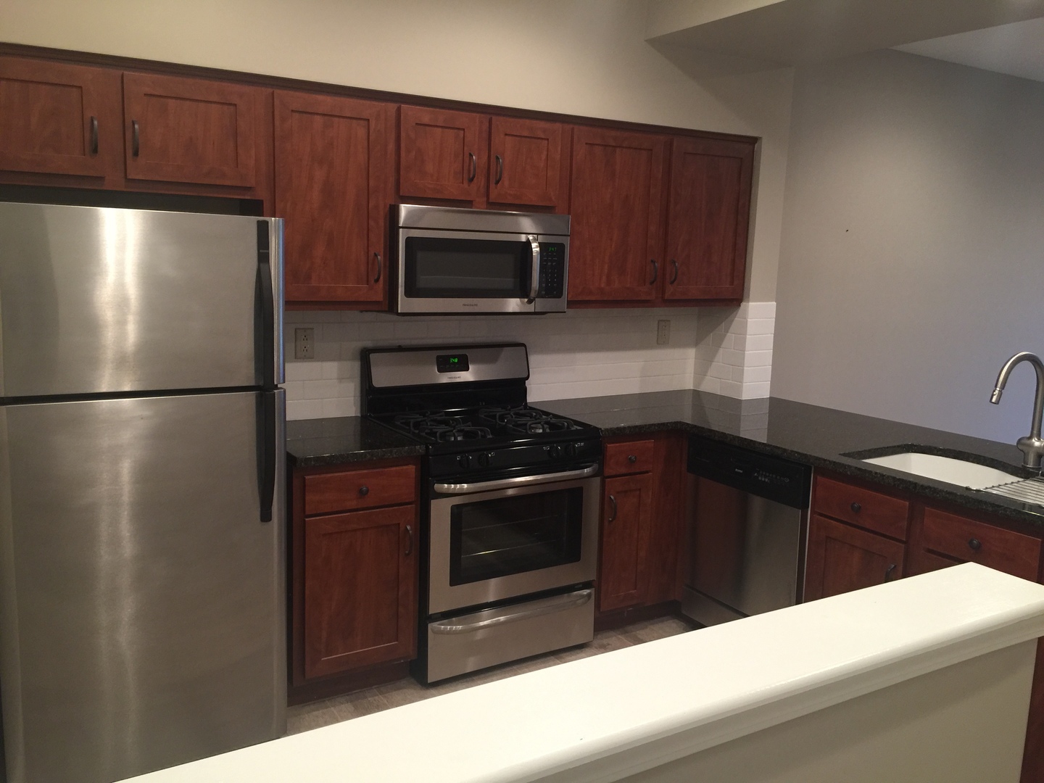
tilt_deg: -9.6
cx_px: 522
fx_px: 875
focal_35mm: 29
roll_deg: -1.6
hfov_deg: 61.7
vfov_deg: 48.2
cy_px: 392
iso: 80
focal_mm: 4.15
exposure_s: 1/15
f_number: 2.2
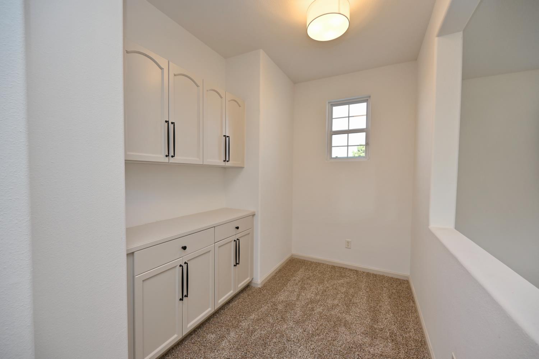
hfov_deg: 104.3
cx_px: 270
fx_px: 209
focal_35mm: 14
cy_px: 180
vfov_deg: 81.1
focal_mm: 14
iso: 200
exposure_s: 1/100
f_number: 5
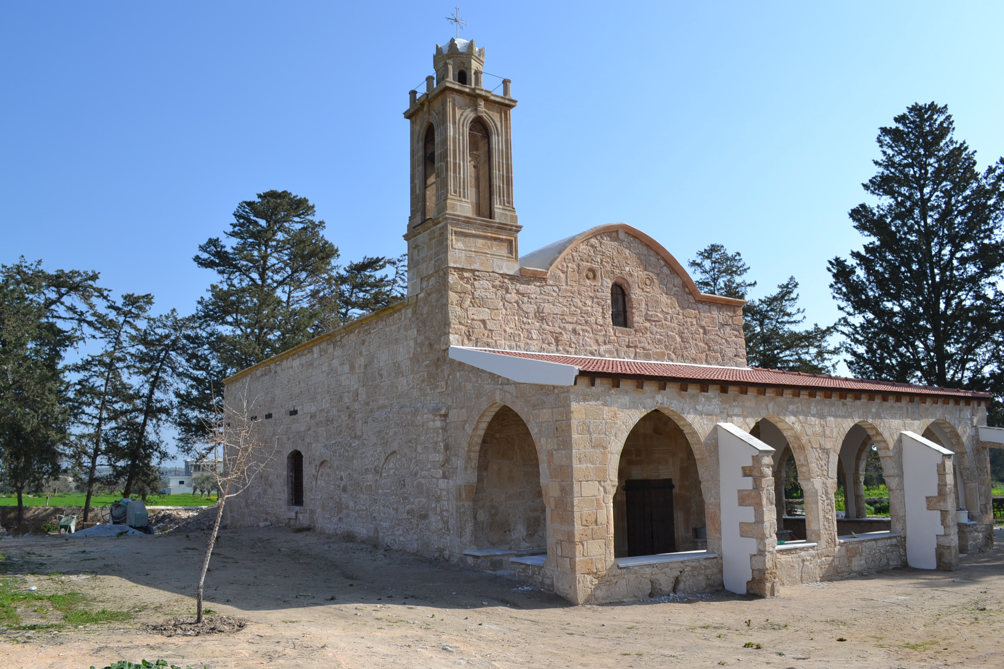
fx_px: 753
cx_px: 502
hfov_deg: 67.4
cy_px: 334
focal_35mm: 27
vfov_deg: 47.9
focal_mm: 18
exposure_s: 1/200
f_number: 7.1
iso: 100
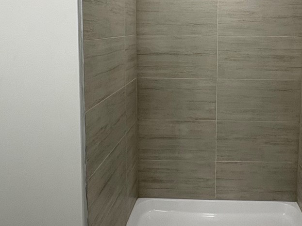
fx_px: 314
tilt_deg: -6.5
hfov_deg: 50.1
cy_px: 57
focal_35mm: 36
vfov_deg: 38.7
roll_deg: -0.5
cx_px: 209
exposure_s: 1/120
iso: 200
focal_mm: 2.22
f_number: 2.2
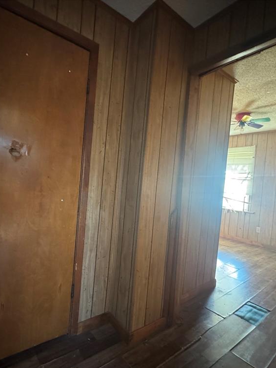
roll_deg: -4.1
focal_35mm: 19
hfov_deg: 68.1
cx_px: 114
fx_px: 202
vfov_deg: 84.7
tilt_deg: -1.4
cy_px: 186
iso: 1250
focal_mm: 2.22
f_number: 2.2
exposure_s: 1/40
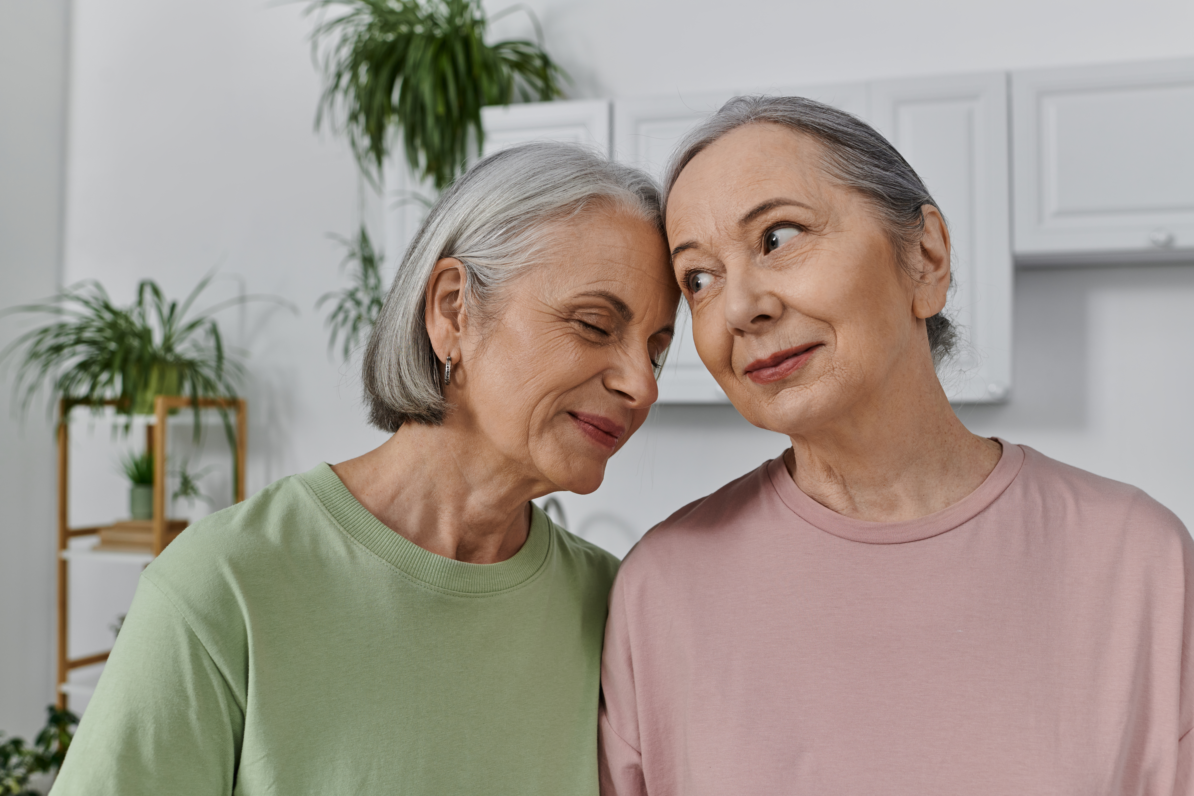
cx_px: 597
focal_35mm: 35
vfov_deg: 37.9
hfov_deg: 54.4
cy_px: 398
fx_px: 1161
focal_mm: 35
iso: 125
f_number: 5
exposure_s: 1/200
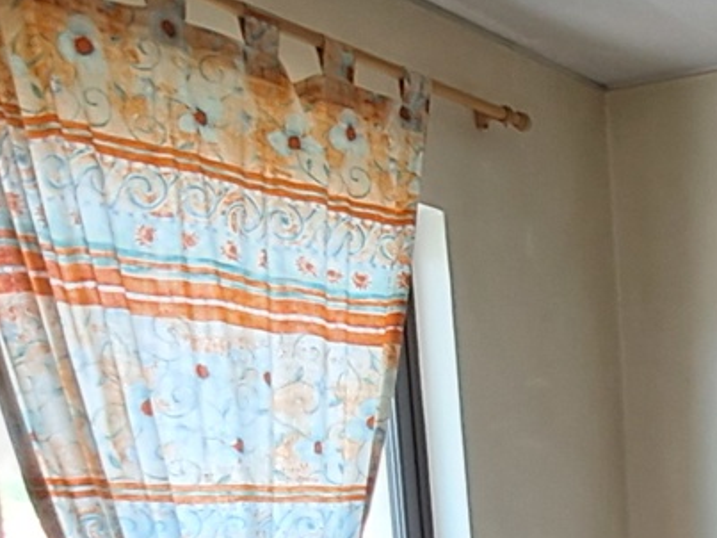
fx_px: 1284
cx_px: 927
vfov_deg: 21.1
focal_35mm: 62
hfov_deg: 26.5
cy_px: 730
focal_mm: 1.42
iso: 50
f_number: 2.2
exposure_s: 1/50
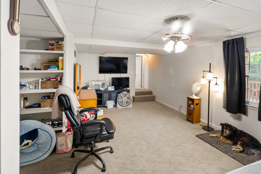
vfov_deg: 73.7
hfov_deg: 96.7
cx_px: 130
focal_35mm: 16
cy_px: 87
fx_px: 116
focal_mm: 16
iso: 100
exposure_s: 1.3
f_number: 9
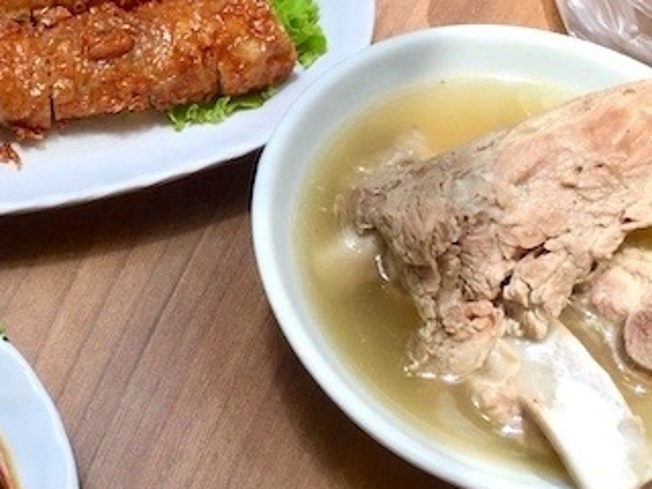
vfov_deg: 21.5
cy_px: 138
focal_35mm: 68
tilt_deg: -55.6
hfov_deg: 26.9
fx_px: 1281
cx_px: -6
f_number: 2.2
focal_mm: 4.15
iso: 32
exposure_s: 1/439
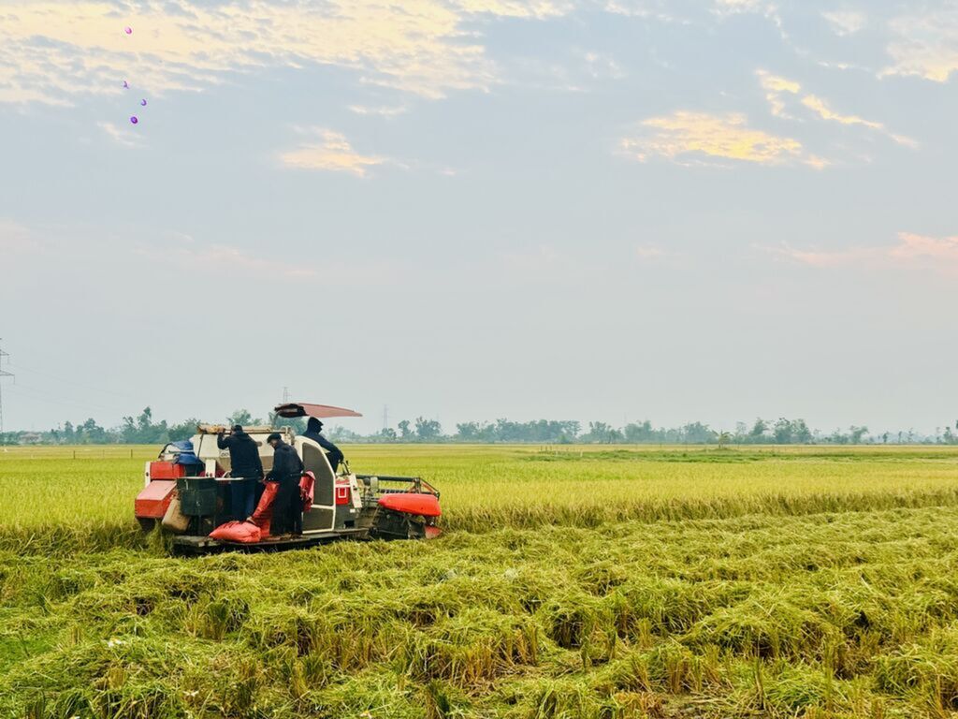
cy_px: 360
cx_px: 479
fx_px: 1328
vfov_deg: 30.3
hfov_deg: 39.7
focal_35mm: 48
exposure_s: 1/364
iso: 64
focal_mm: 6.76
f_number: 1.78
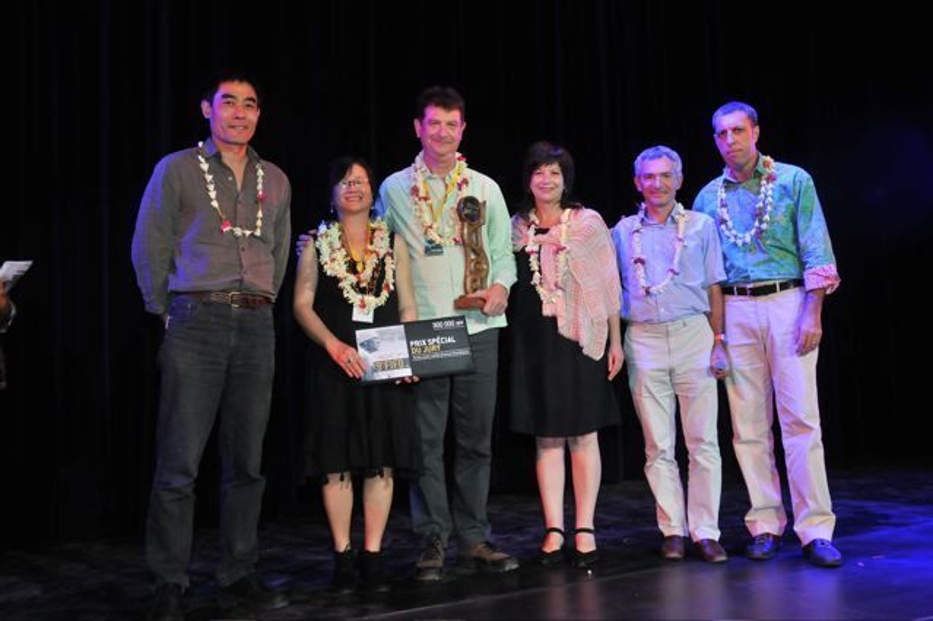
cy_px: 310
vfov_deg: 36.8
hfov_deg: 53.2
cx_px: 466
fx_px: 932
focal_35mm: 36
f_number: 6.3
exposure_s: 1/100
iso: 800
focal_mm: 24
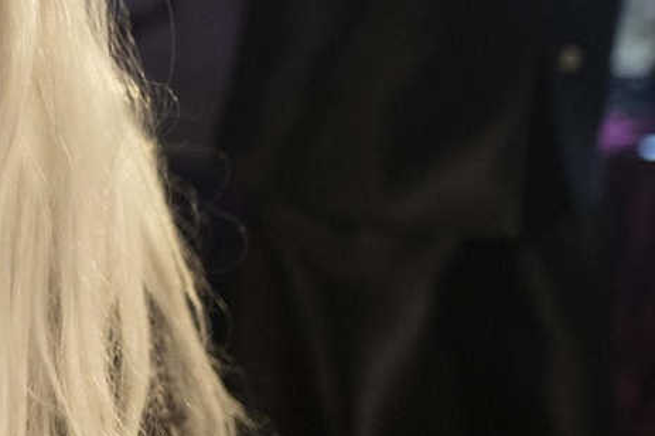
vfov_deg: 16.2
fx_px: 1509
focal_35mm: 83
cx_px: -205
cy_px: 52
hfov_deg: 21.9
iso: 3200
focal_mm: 24
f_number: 1.4
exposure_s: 1/400
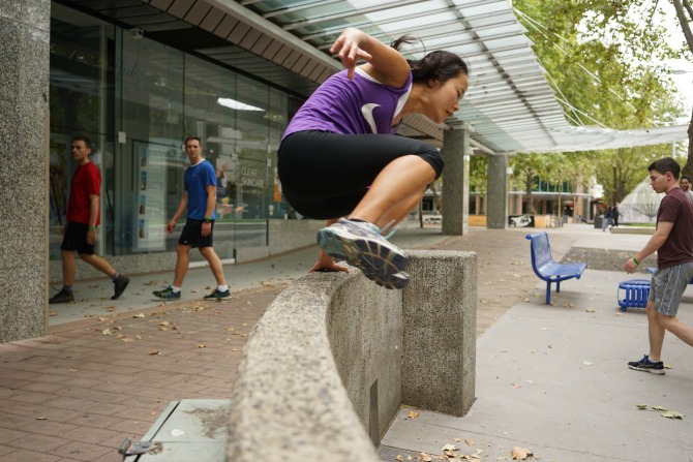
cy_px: 231
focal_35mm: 35
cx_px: 346
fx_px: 674
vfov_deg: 37.9
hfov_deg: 54.4
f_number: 4
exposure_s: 1/400
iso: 320
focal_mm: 35
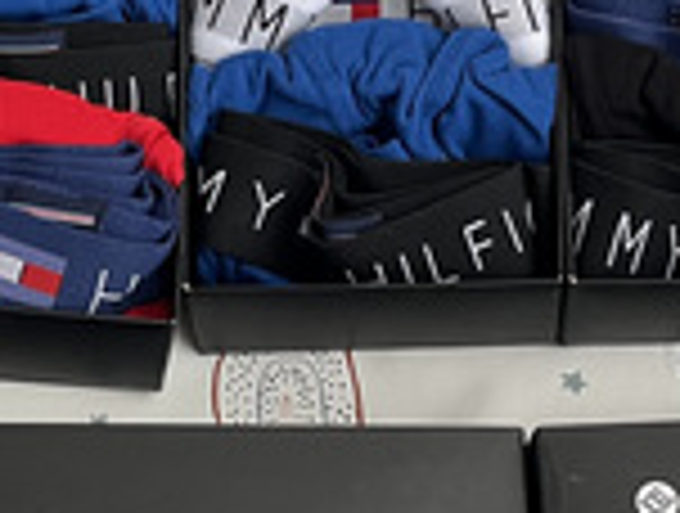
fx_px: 2028
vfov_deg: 14.3
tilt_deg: -70.6
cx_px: 306
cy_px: 459
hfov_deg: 19.0
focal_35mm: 103
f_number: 1.6
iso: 200
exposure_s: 1/60
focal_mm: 5.1
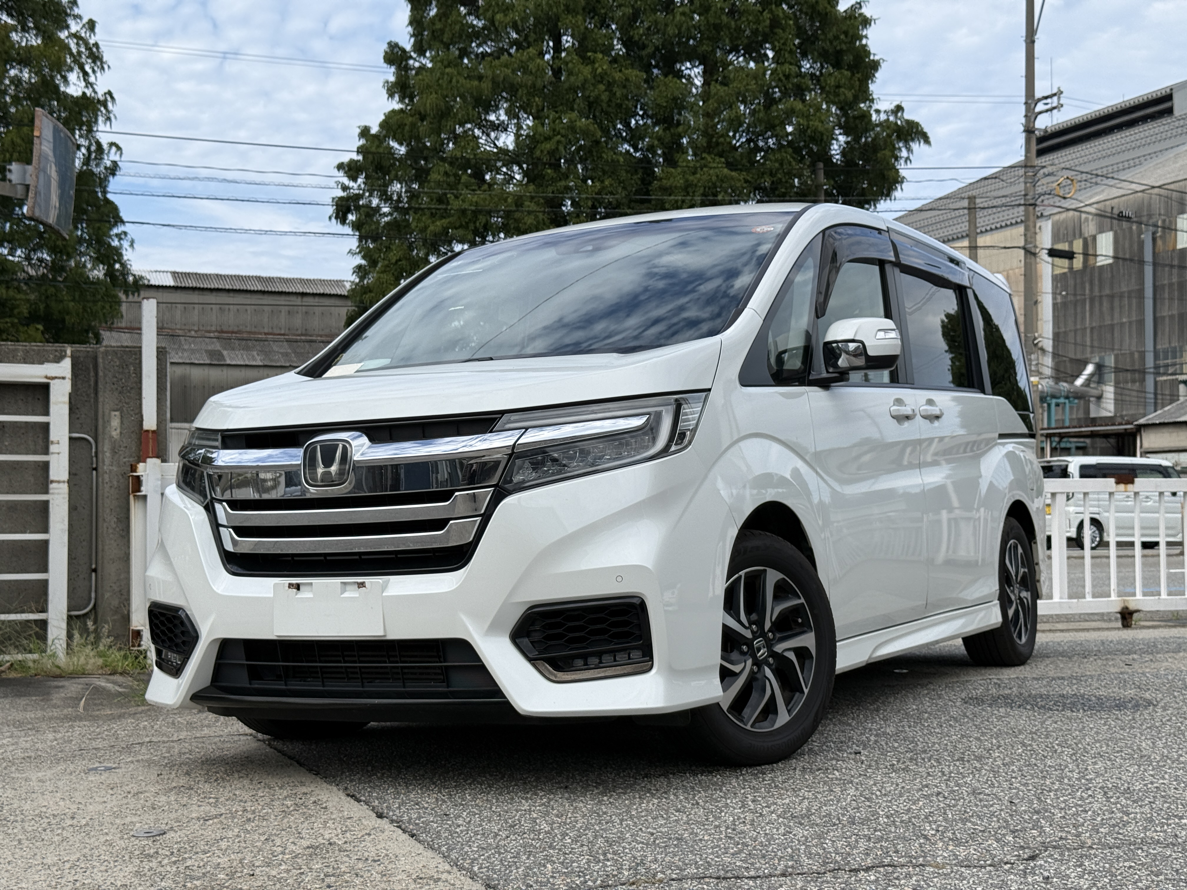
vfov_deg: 30.3
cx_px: 594
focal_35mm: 48
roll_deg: +0.6
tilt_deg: +2.7
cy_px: 445
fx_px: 1646
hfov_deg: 39.7
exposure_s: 1/3891
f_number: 1.78
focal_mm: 6.76
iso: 64
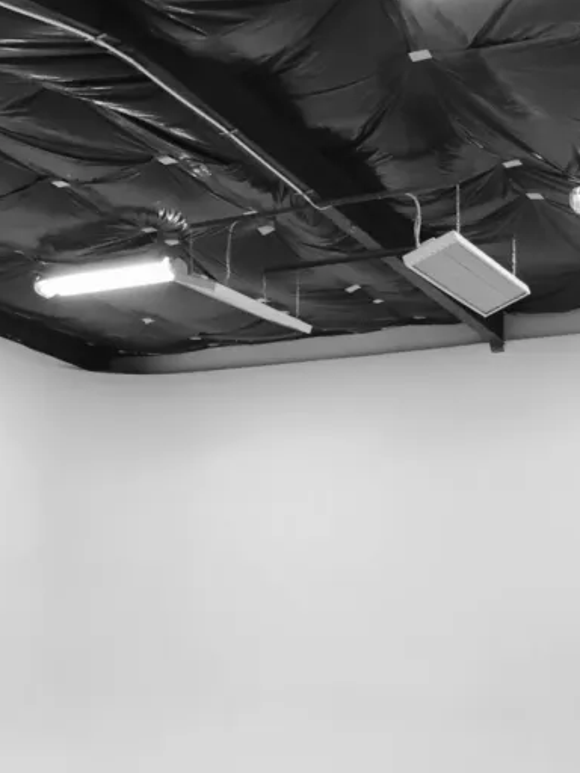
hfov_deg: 26.1
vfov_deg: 34.1
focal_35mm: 56
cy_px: 491
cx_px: 260
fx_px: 1251
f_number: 1.8
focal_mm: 4
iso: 40
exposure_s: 1/25
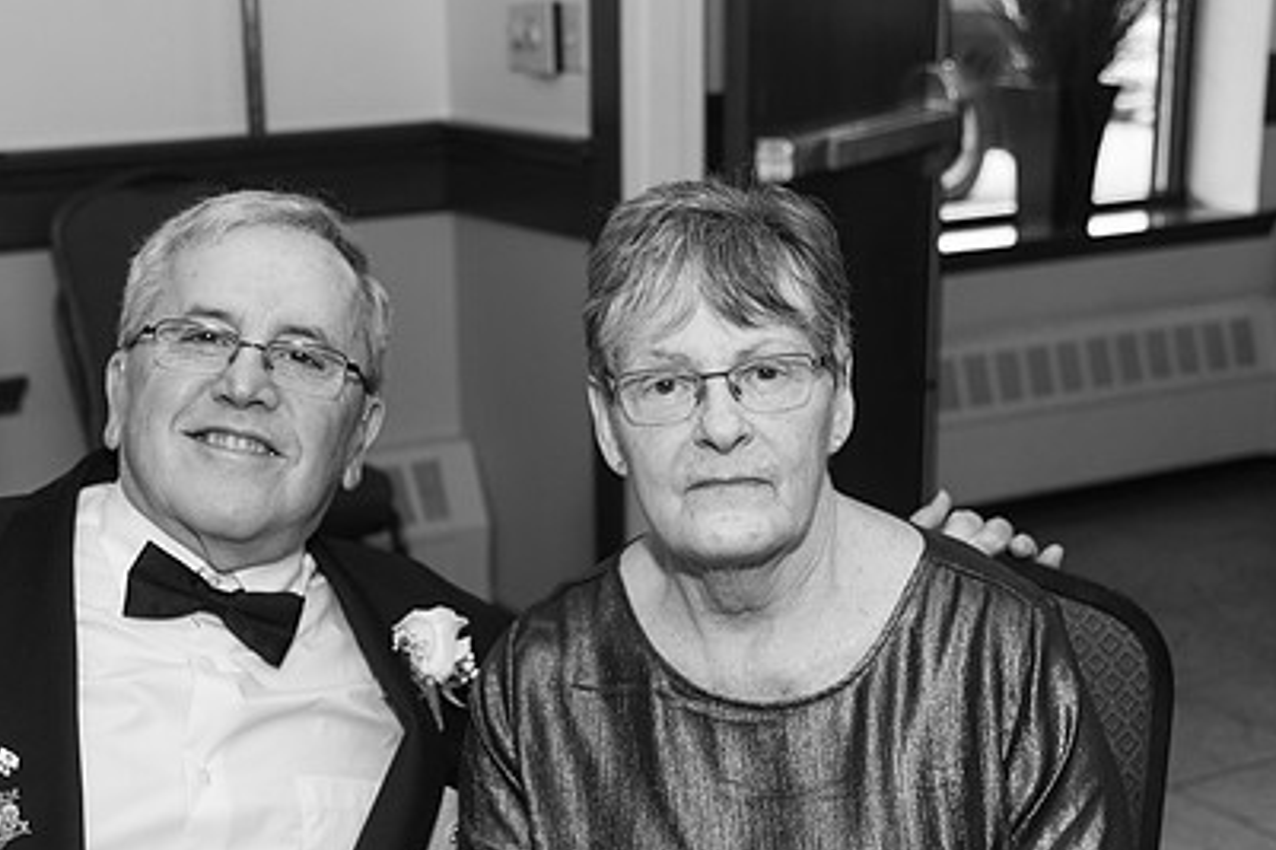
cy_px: 562
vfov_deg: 24.5
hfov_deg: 36.1
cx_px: 487
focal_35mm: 55
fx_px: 1949
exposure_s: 1/200
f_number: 4
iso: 800
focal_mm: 38
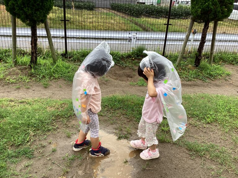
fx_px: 213
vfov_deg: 45.4
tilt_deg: -28.4
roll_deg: -2.0
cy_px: 89
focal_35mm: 31
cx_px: 119
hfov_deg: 58.4
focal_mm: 3.3
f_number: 2.4
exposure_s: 1/133
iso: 25
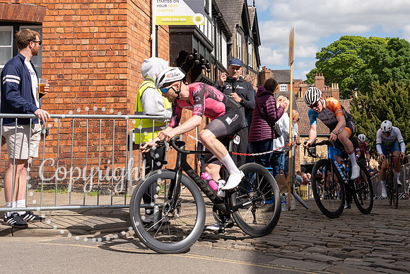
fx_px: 633
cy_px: 74
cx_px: 322
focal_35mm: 56
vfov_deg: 24.2
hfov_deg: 34.9
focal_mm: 32
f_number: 5
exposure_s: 1/1000
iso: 125
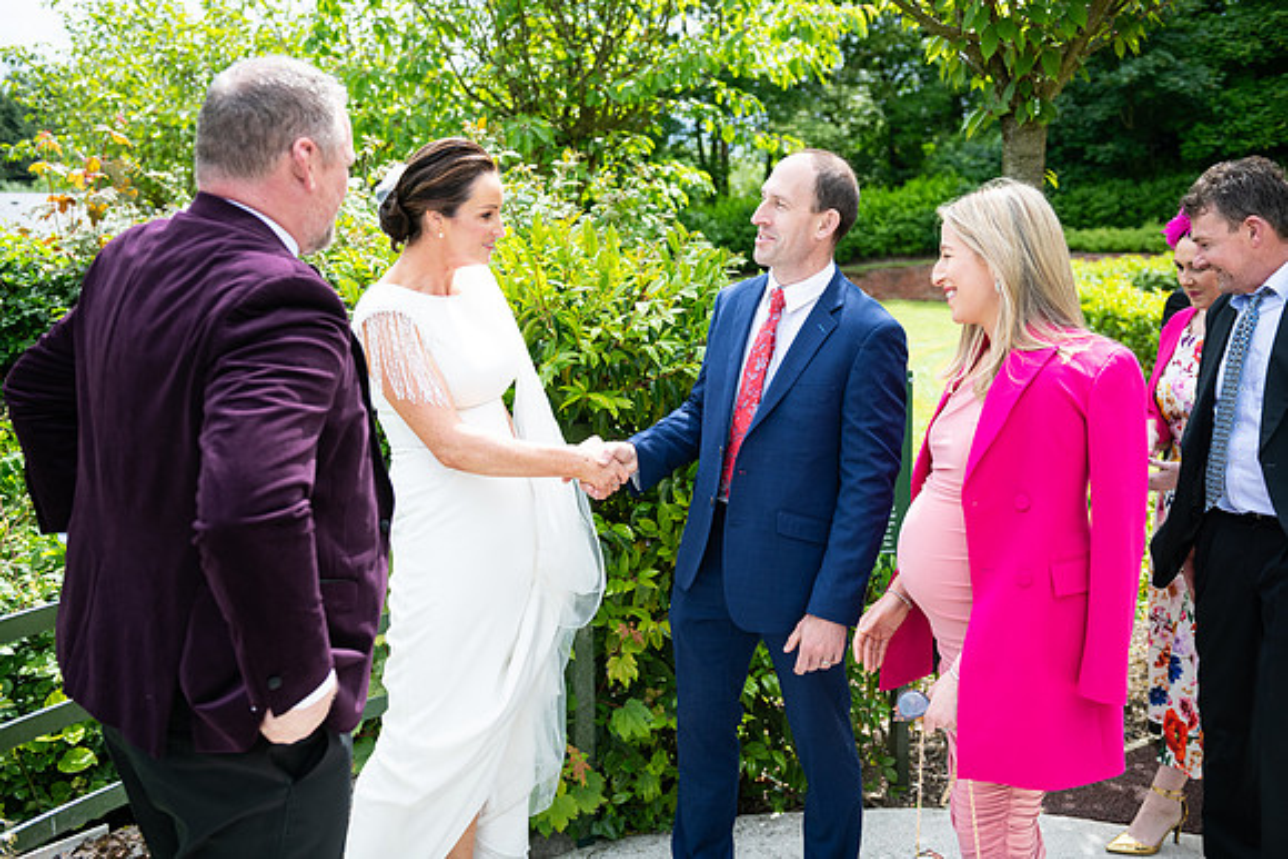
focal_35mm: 35
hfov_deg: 54.4
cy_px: 430
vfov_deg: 37.9
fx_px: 1252
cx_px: 644
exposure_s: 1/2000
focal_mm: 35
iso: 250
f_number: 3.5
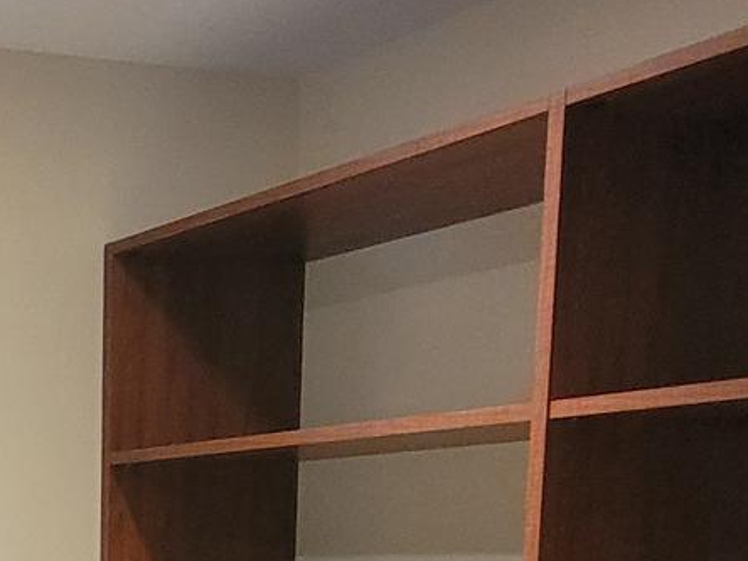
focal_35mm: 60
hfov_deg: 26.5
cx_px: -259
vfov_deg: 21.7
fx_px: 1297
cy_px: 756
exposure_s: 1/24
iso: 640
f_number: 2.2
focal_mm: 2.2
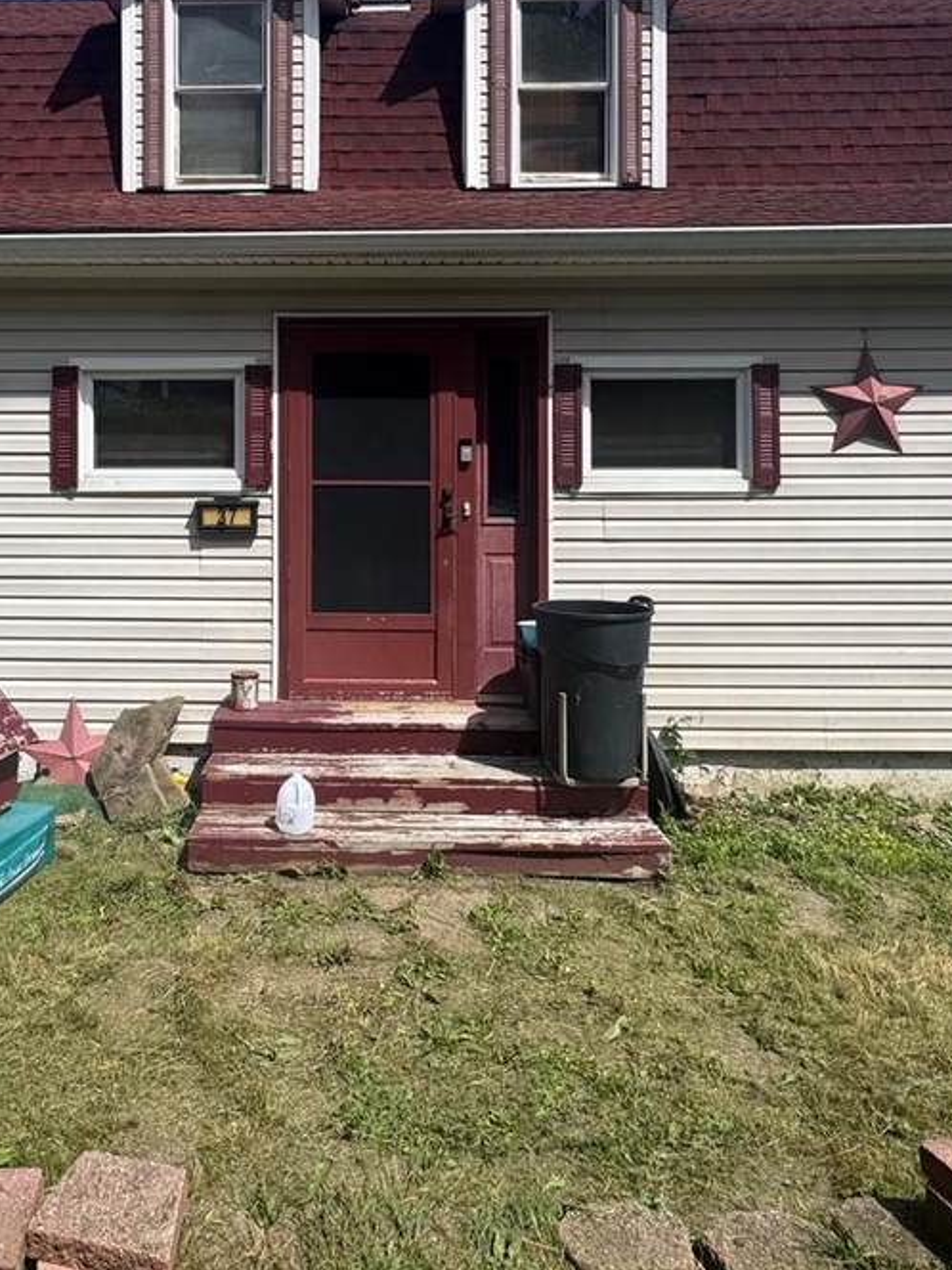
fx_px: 990
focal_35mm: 27
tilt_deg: -0.6
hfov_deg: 50.6
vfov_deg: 64.0
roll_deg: -0.1
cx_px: 336
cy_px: 448
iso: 50
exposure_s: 1/2494
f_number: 2.2
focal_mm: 2.22
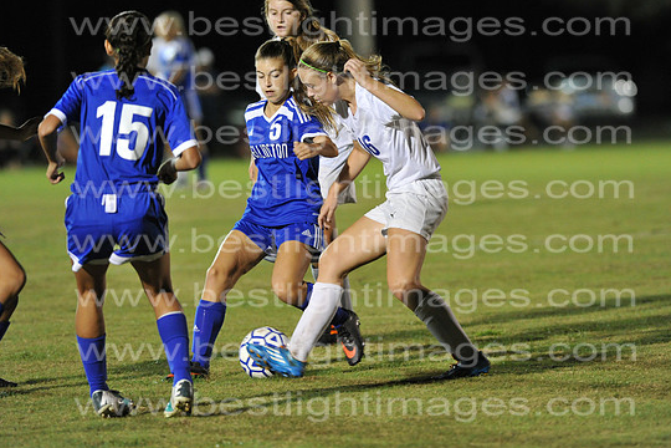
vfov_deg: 4.3
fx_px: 6001
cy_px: 217
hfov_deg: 6.4
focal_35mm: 322
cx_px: 355
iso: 5000
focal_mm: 300
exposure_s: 1/400
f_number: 4
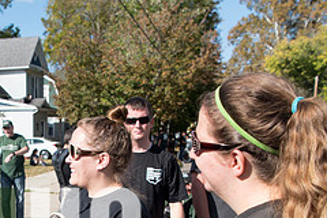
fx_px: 527
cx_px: 38
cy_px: 251
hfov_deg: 32.9
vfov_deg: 21.9
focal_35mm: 58
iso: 250
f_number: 4.5
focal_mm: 24
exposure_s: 1/1250
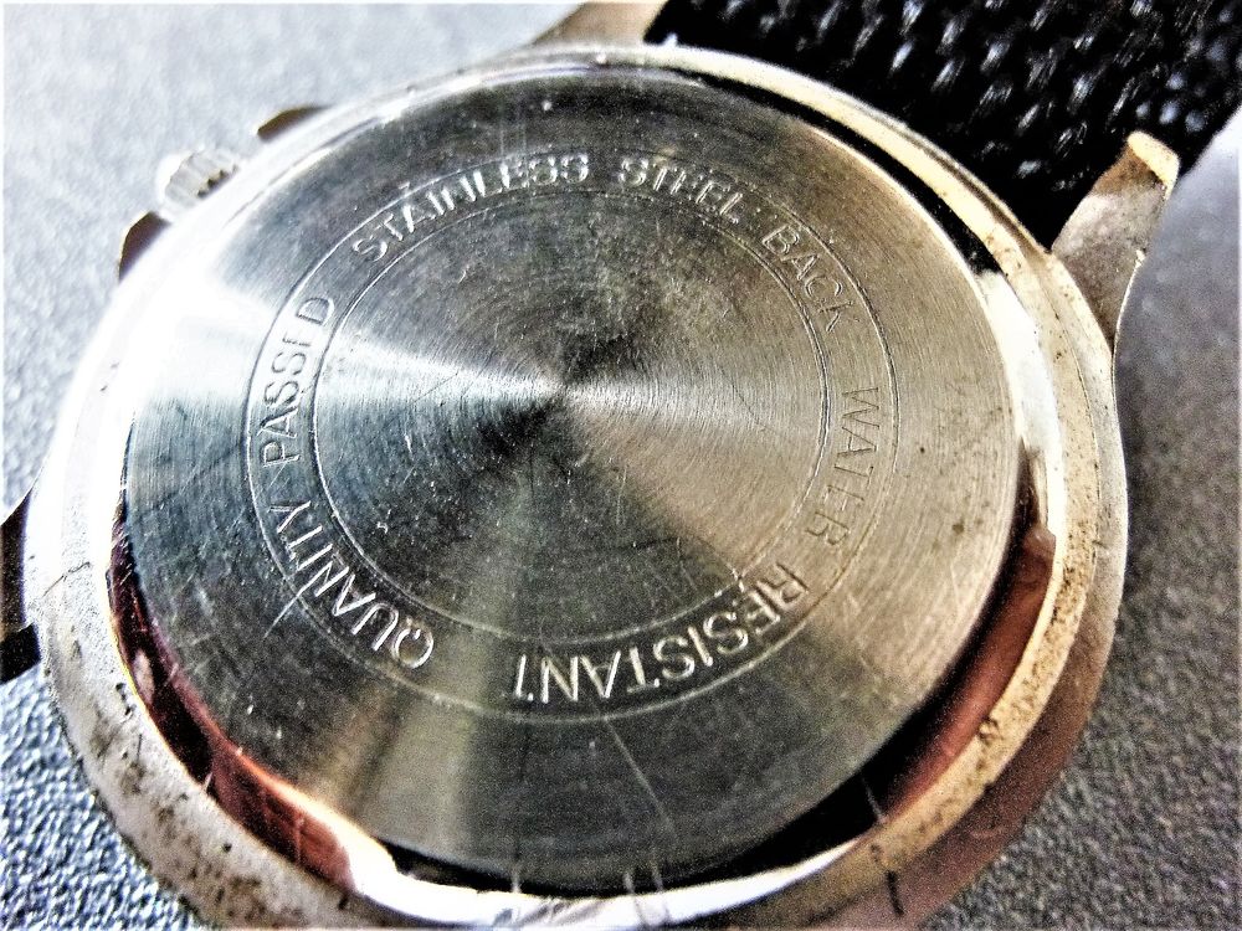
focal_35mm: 25
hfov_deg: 69.4
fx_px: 897
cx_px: 621
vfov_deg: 54.9
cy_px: 466
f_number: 3.3
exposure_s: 1/15
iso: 400
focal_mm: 4.5
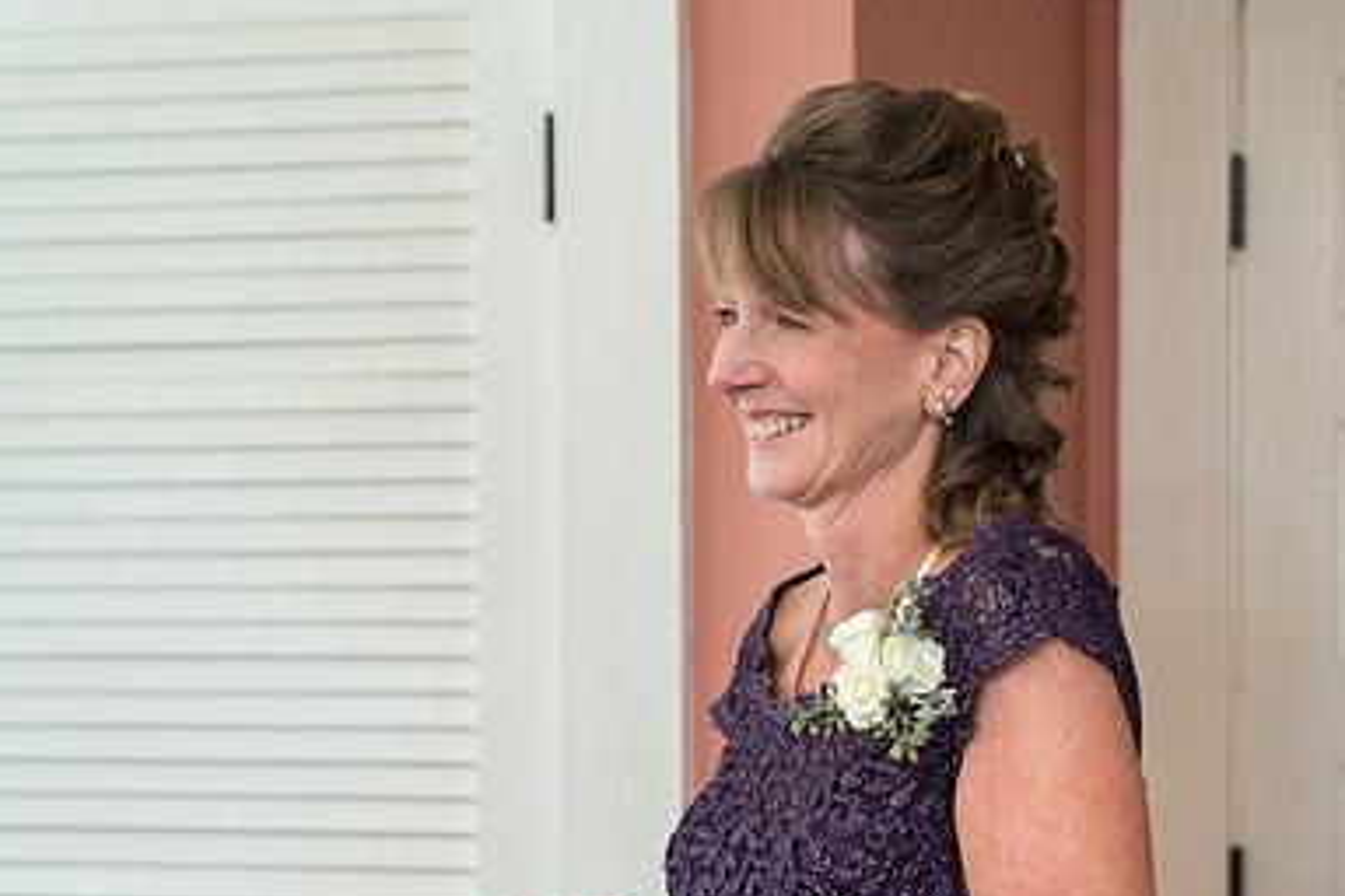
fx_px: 3213
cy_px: 643
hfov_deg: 23.5
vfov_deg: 15.8
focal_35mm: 86
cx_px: 951
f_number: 2.8
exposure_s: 1/200
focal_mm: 52
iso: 1000
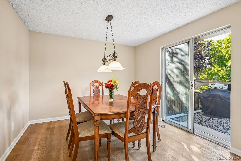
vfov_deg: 70.4
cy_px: 80
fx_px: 114
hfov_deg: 93.3
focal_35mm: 17
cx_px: 120
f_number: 10
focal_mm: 17
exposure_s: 1/13
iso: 400
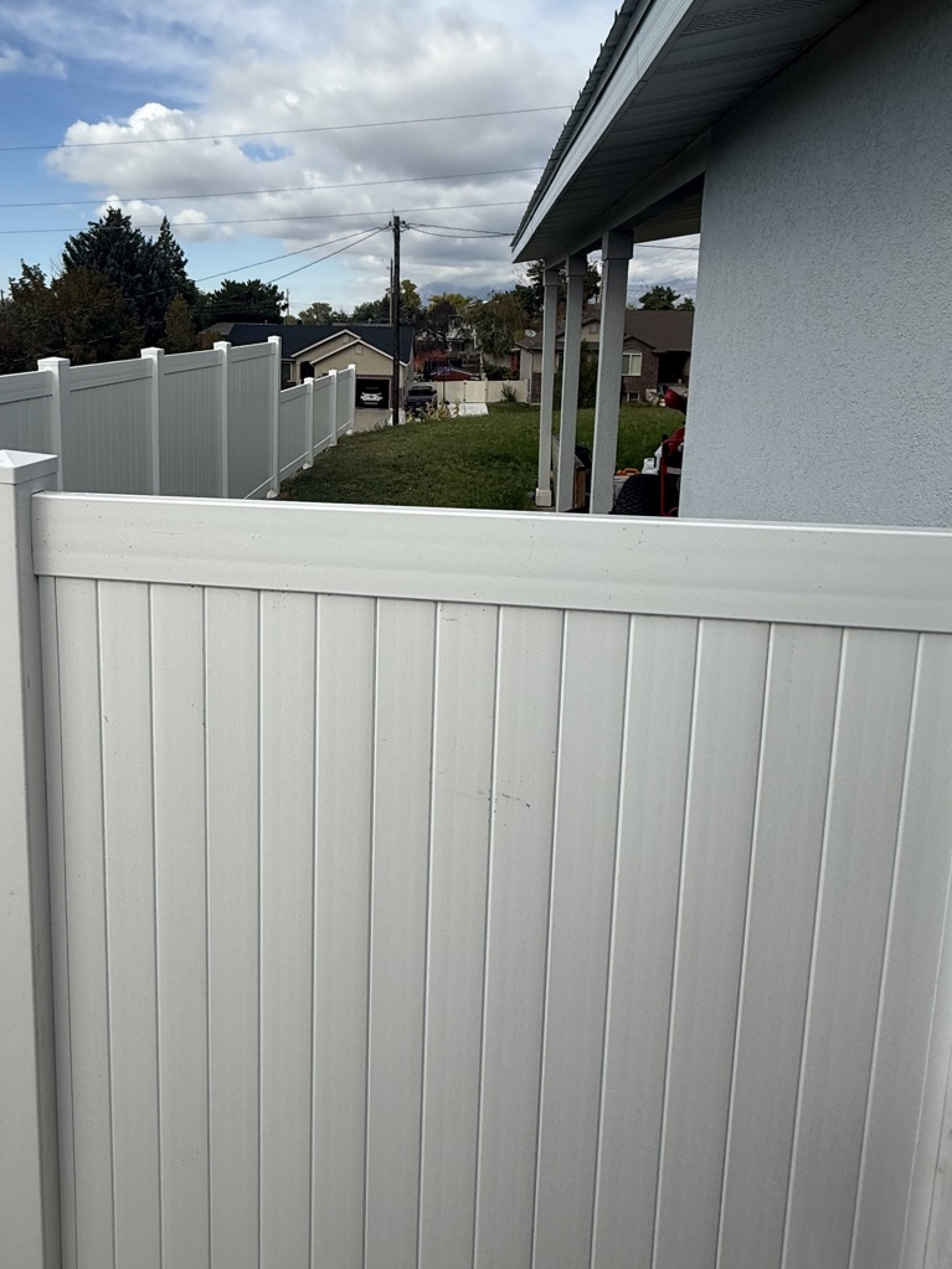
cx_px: 350
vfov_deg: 74.2
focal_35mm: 22
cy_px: 430
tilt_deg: -8.0
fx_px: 807
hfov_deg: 60.2
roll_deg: -2.0
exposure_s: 1/2976
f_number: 2.2
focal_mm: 2.22
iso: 50
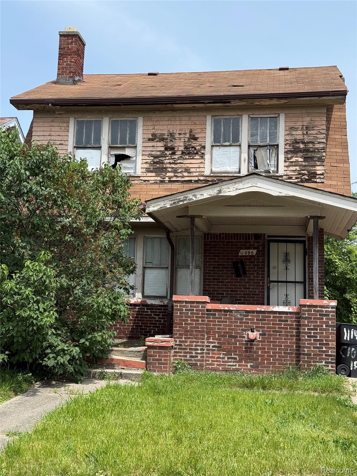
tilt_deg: +8.7
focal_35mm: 48
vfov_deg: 39.7
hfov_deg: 30.3
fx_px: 660
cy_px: 238
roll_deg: -2.2
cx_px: 178
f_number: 1.78
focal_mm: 6.76
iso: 64
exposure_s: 1/2976
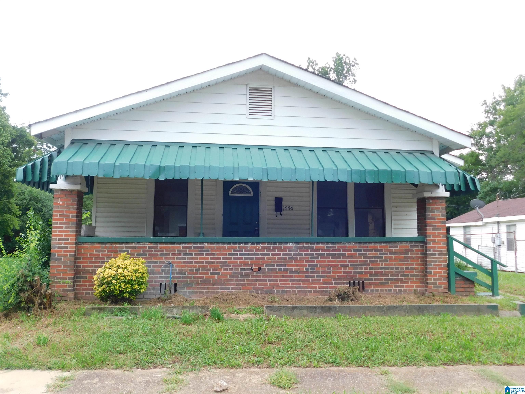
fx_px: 455
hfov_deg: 60.0
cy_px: 197
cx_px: 262
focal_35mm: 30
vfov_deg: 46.8
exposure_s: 1/60
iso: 125
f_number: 3.2
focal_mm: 5.3
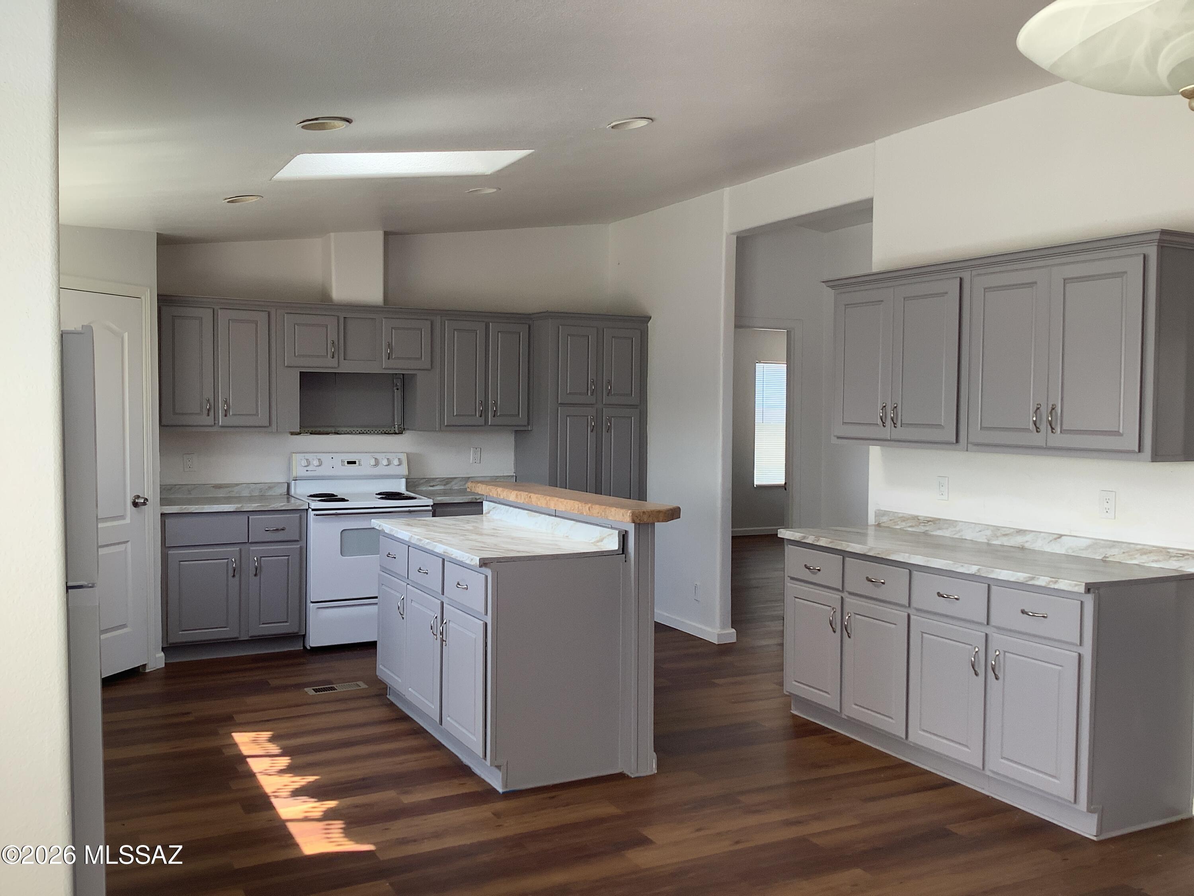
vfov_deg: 45.4
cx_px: 597
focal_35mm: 31
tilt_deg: -4.0
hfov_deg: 58.4
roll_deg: -0.3
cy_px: 448
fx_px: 1069
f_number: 2.4
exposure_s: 1/120
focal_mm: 3.3
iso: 64
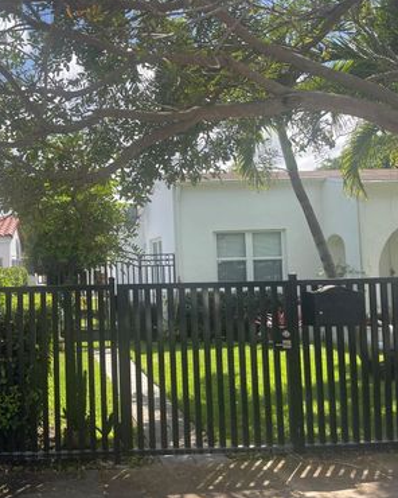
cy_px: 248
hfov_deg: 42.2
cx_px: 69
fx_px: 486
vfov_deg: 54.2
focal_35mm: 33
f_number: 1.6
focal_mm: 5.1
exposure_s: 1/2083
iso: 32
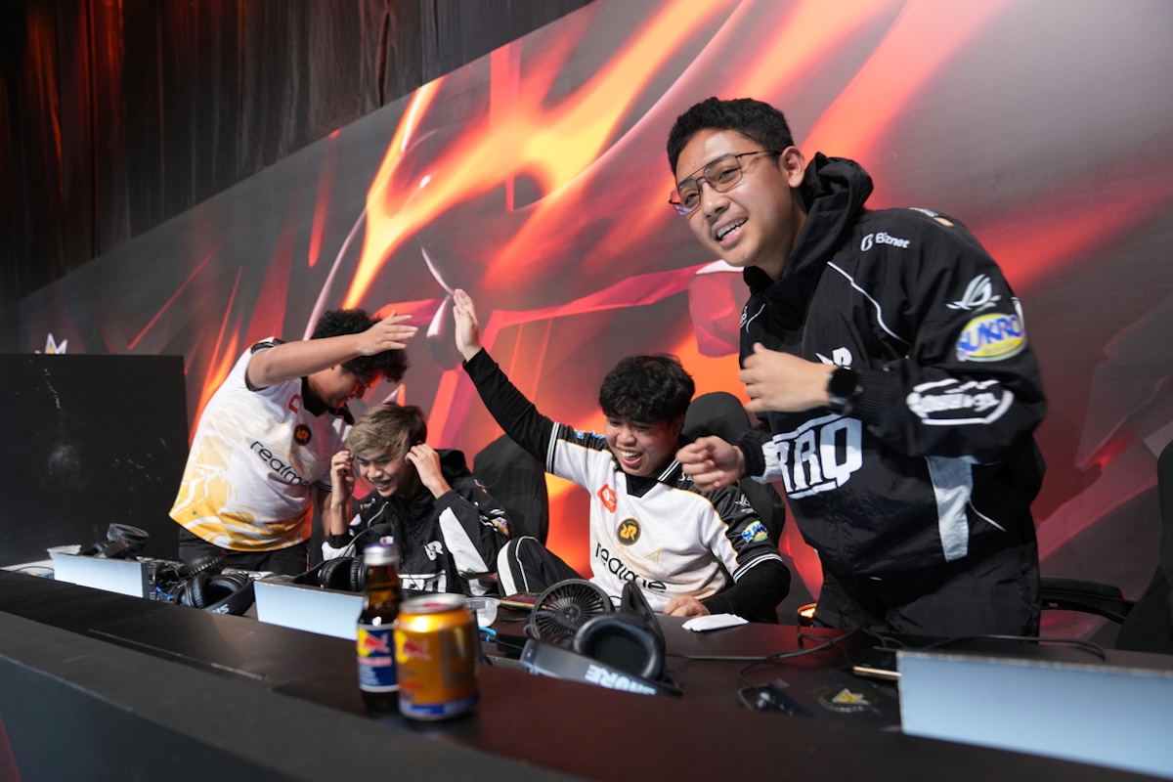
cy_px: 391
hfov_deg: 71.5
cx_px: 586
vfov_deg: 51.3
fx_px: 815
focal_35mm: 25
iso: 1000
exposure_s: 1/200
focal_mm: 25
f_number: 2.8
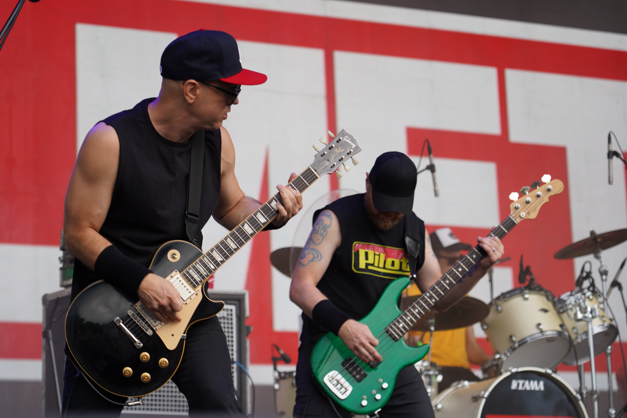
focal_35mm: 105
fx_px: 1829
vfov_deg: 13.0
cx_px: 314
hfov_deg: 19.5
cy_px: 209
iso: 100
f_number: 4.5
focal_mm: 105
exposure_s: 1/200
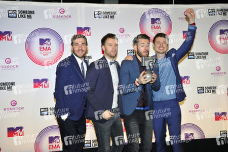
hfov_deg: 36.2
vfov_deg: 24.6
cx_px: 114
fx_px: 348
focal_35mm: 55
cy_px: 76
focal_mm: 55
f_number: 7.1
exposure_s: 1/250
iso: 800
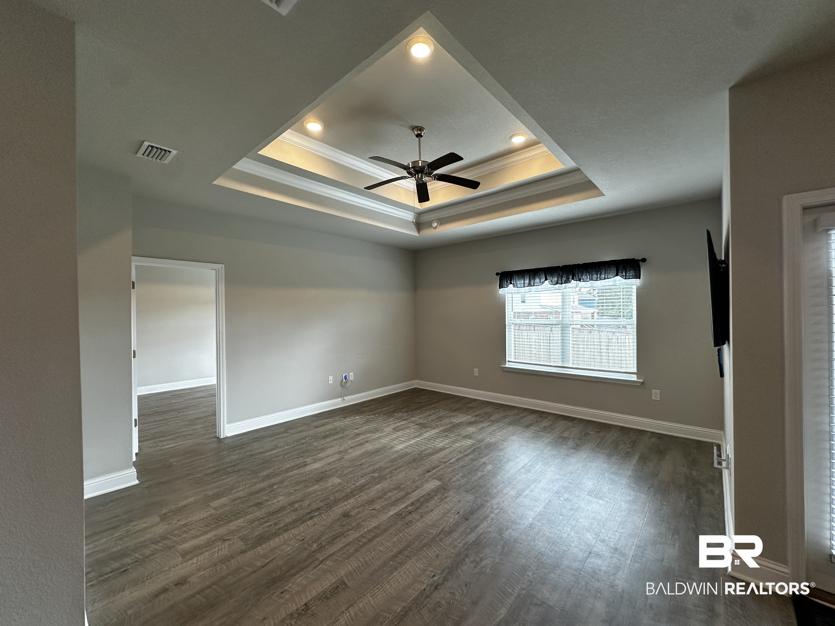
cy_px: 313
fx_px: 338
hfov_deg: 102.1
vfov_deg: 85.7
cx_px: 418
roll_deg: +0.7
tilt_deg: +0.6
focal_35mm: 14
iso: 125
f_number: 2.2
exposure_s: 1/120
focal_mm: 2.22
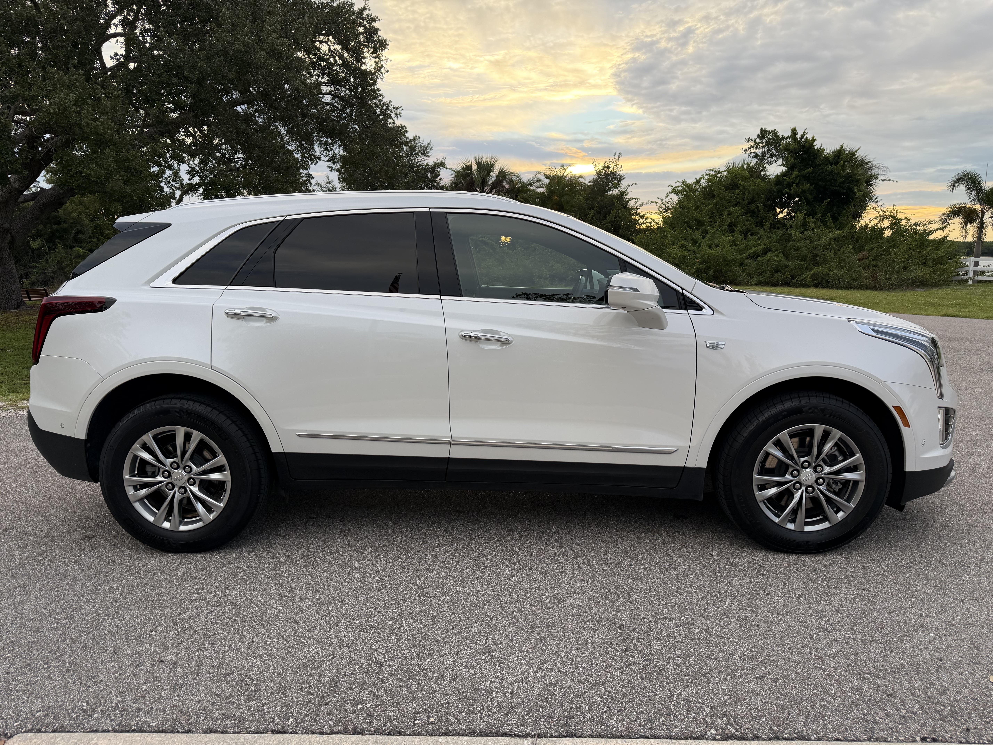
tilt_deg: -9.3
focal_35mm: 24
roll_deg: +1.3
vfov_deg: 56.8
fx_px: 688
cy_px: 372
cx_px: 496
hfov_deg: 71.6
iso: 100
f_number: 1.78
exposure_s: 1/467
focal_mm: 6.76
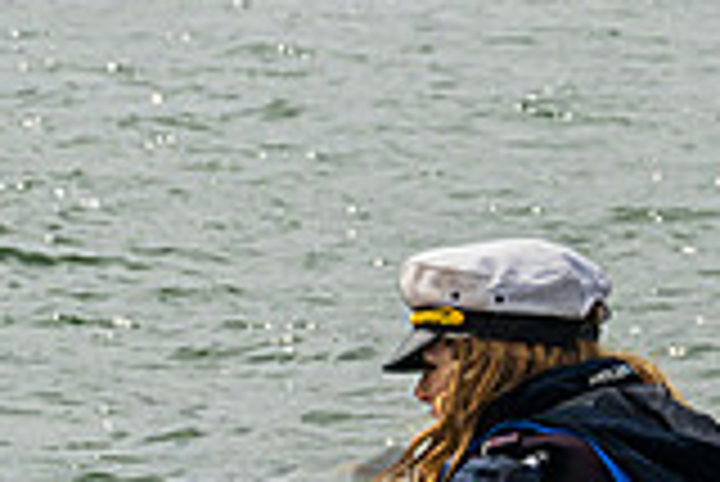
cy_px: 664
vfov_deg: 2.9
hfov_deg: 4.3
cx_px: 284
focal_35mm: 474
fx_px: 9488
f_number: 6.3
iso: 320
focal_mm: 104
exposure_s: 1/3200
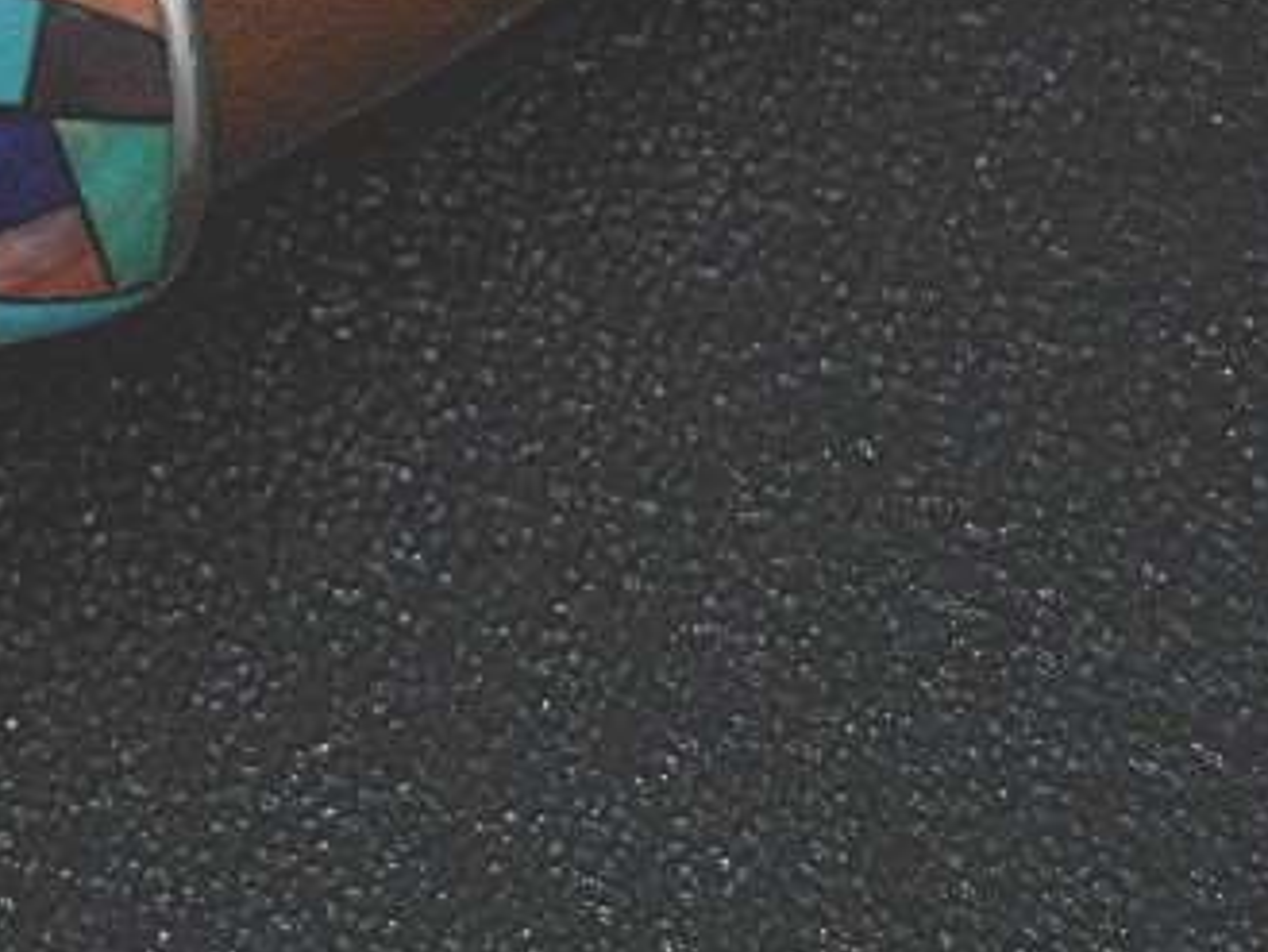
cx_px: 81
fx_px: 6339
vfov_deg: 8.6
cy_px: 158
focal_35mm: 173
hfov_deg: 11.3
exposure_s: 1/30
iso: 800
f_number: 8.8
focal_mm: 16
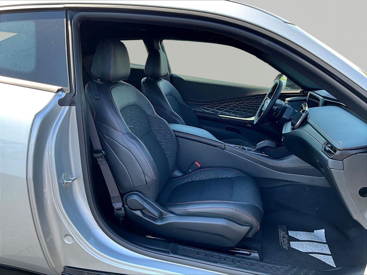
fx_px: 307
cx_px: 184
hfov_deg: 61.7
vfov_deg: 48.2
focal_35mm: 29
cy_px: 138
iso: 20
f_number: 1.8
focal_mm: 3
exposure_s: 1/122
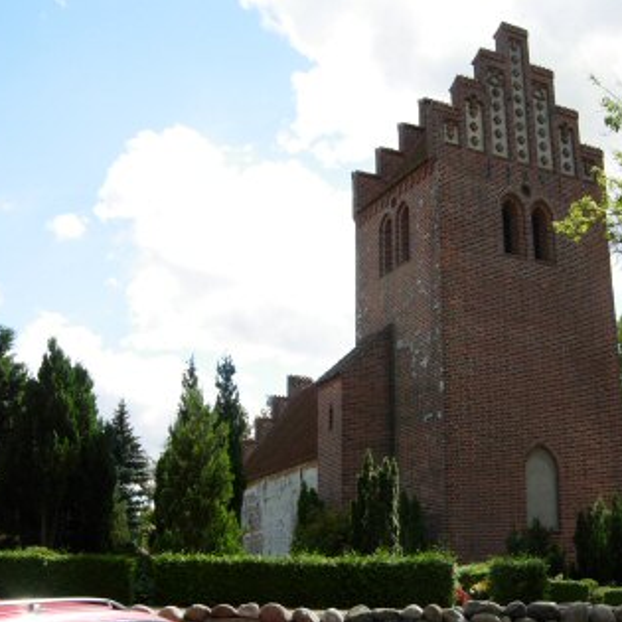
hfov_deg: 39.1
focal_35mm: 43
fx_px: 874
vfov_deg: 39.2
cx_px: 362
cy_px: 309
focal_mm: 7.5
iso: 50
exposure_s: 1/271
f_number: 4.8
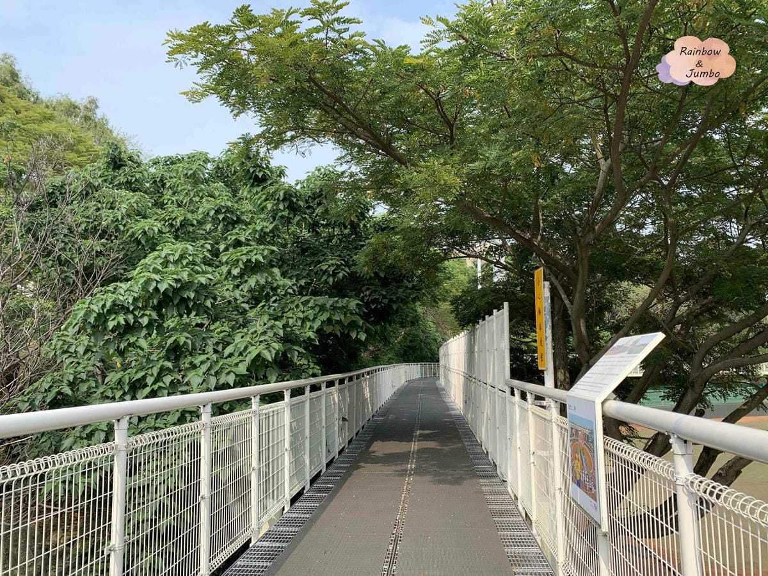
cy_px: 288
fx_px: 577
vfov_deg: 53.1
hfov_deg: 67.3
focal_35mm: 26
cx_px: 384
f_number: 1.8
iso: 25
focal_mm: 4.25
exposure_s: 1/1163
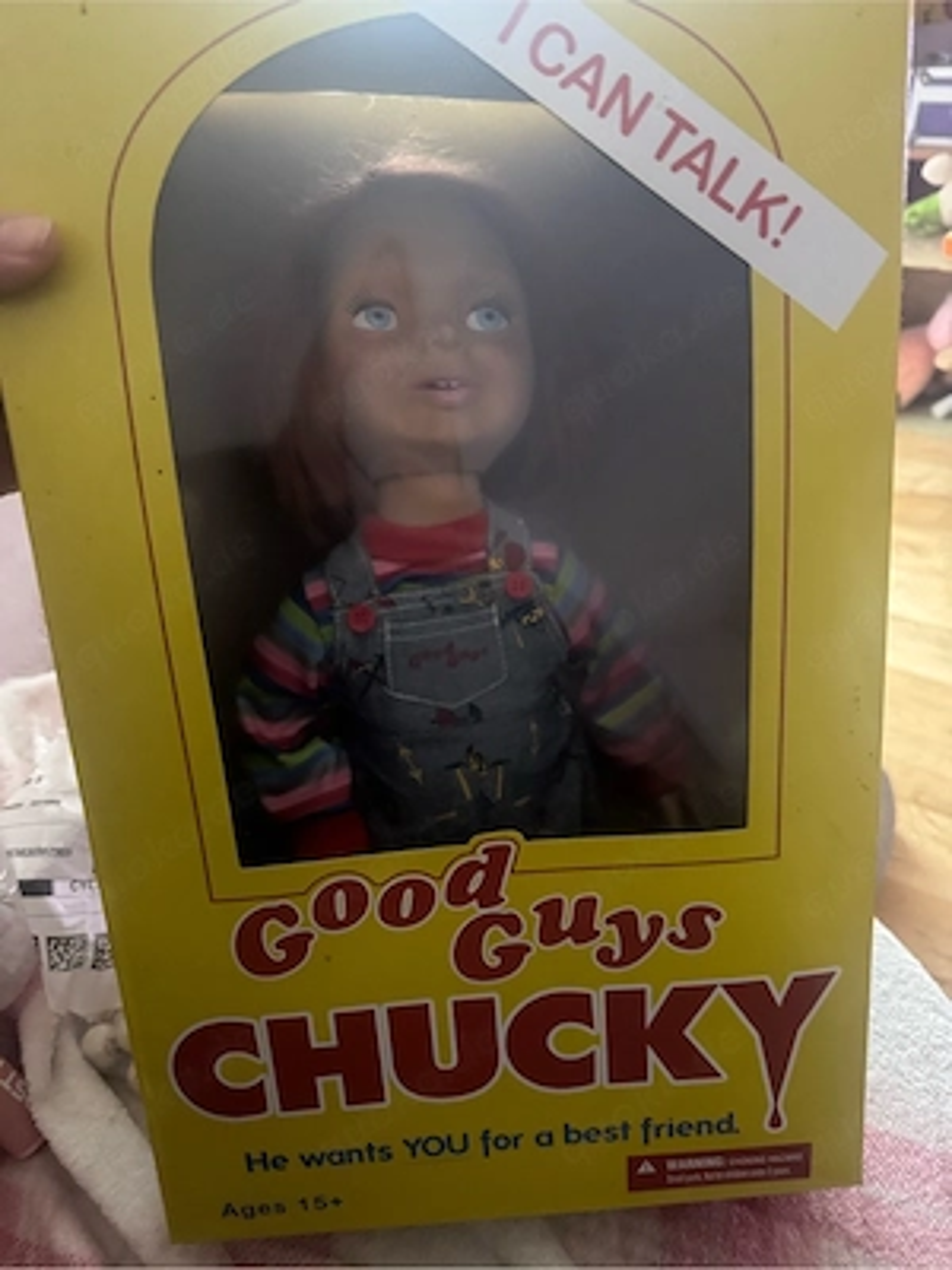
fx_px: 880
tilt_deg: -37.6
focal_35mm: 24
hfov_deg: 56.8
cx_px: 476
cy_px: 635
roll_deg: +5.5
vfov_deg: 71.6
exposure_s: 1/30
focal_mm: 6.76
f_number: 1.78
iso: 1600
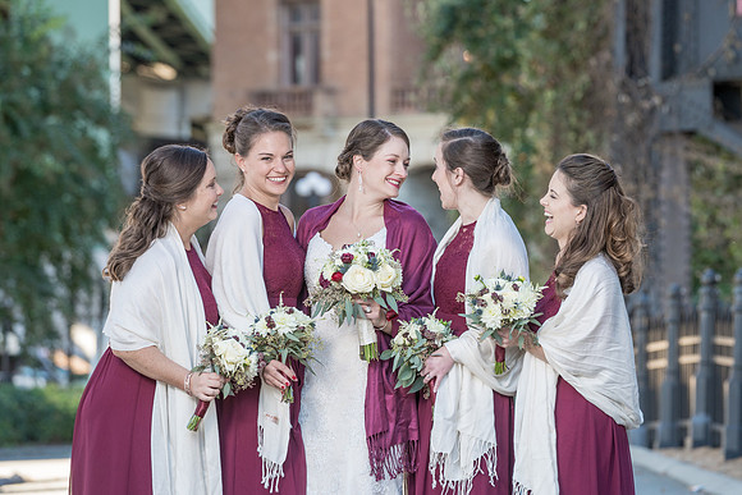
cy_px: 244
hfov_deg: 9.6
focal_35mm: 213
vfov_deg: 6.4
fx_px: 4399
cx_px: 394
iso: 640
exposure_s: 1/200
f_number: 5.6
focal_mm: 194
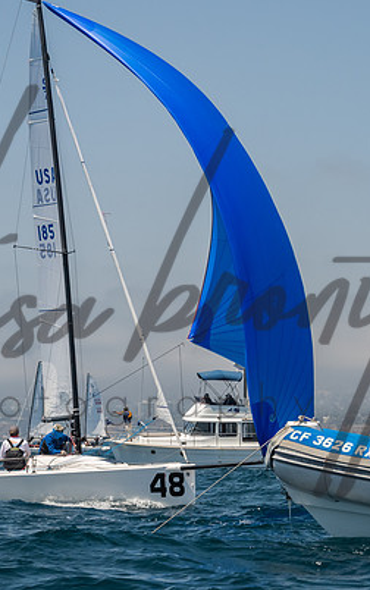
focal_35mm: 148
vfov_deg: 14.1
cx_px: 206
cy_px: 231
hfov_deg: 8.9
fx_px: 2383
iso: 640
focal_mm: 77
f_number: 9
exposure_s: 1/640
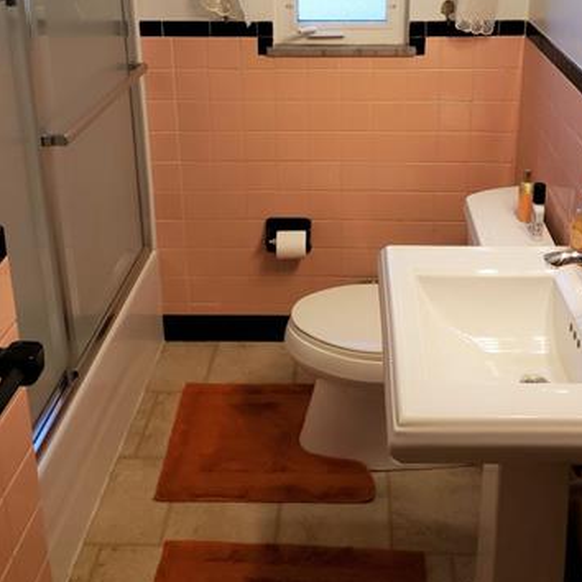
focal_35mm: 39
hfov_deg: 42.8
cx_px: 316
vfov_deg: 40.9
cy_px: 110
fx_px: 742
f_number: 1.5
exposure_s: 1/60
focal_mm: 4.3
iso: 64
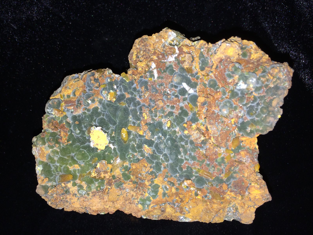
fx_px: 271
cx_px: 156
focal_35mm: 30
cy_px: 118
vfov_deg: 46.8
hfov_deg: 60.0
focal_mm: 4.12
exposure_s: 1/78
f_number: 2.2
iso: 32
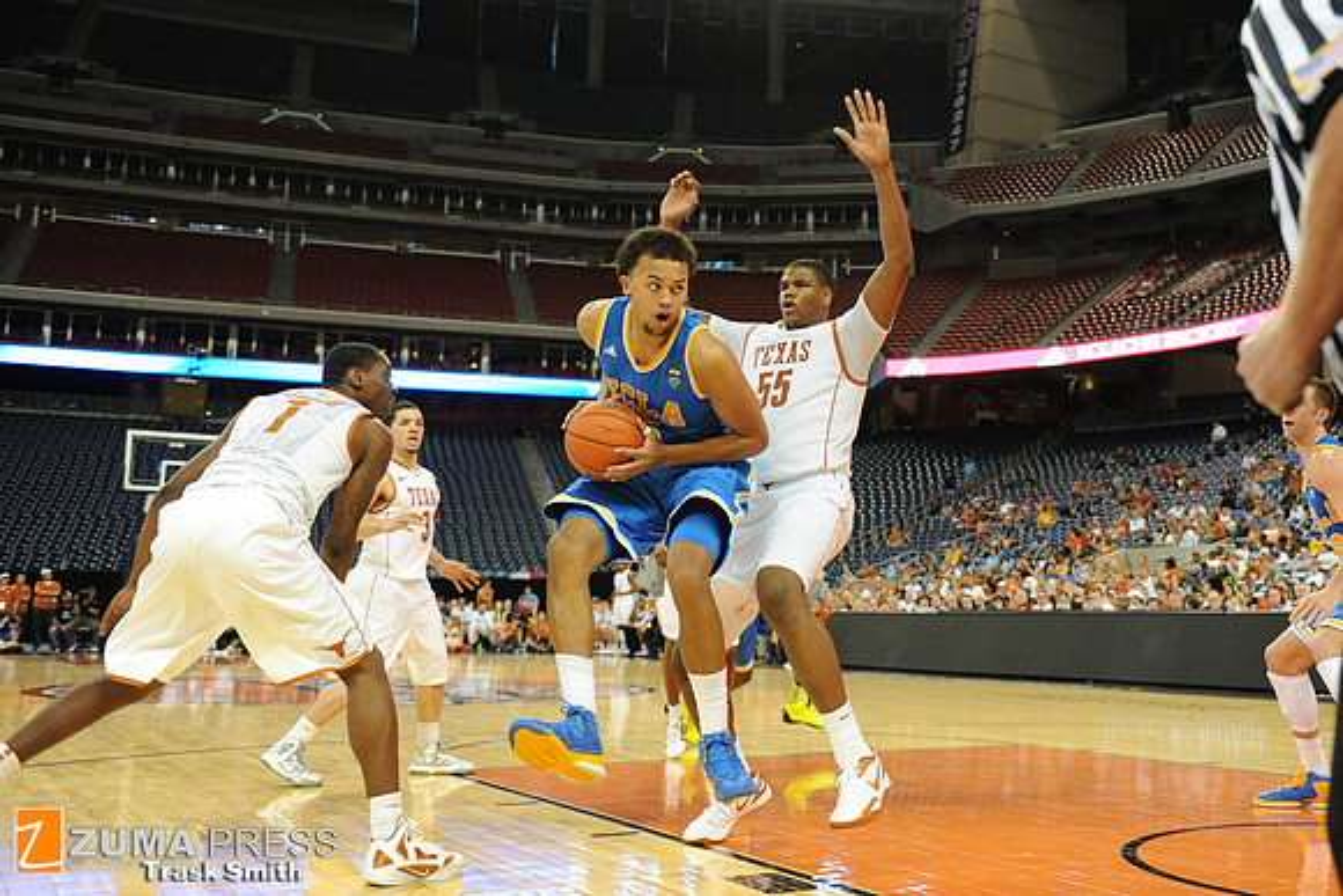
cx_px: 672
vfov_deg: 41.1
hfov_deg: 58.7
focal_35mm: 32
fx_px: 1194
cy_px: 448
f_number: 2.8
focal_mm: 32
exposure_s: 1/1250
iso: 3200
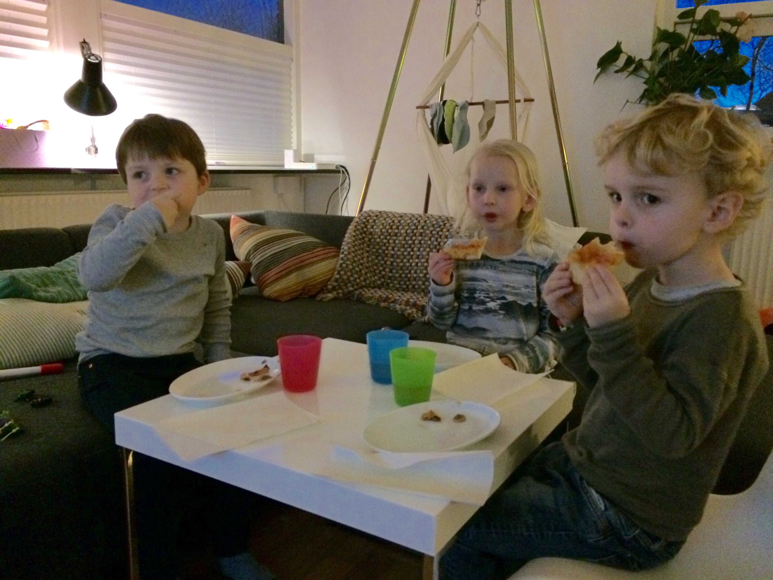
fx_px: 648
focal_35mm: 29
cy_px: 290
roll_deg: -1.2
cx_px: 386
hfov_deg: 61.7
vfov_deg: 48.2
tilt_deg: -13.2
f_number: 2.2
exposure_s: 1/17
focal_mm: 4.15
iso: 500
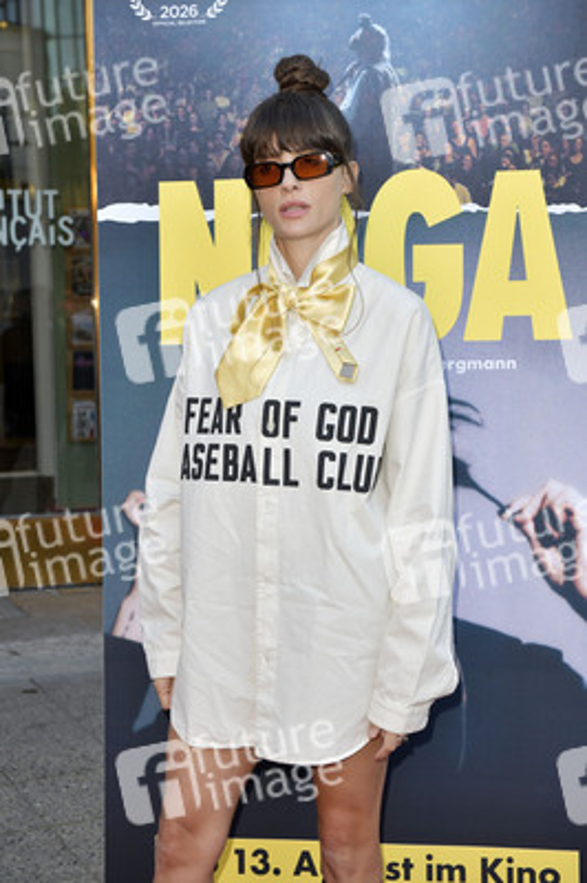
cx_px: 294
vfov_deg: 34.5
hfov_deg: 23.3
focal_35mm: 58
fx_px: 1421
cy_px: 442
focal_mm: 58
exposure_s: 1/200
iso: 640
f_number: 6.3
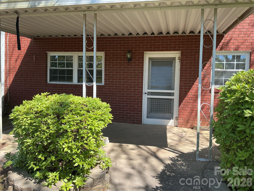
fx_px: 213
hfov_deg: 61.7
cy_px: 96
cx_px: 127
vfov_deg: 48.2
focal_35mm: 29
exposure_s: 1/351
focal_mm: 3
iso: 25
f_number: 1.8
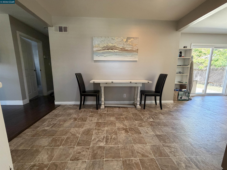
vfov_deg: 85.7
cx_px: 114
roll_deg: +0.1
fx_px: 92
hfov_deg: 102.1
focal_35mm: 14
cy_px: 85
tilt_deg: -8.9
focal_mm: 2.22
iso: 320
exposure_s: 1/60
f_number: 2.2
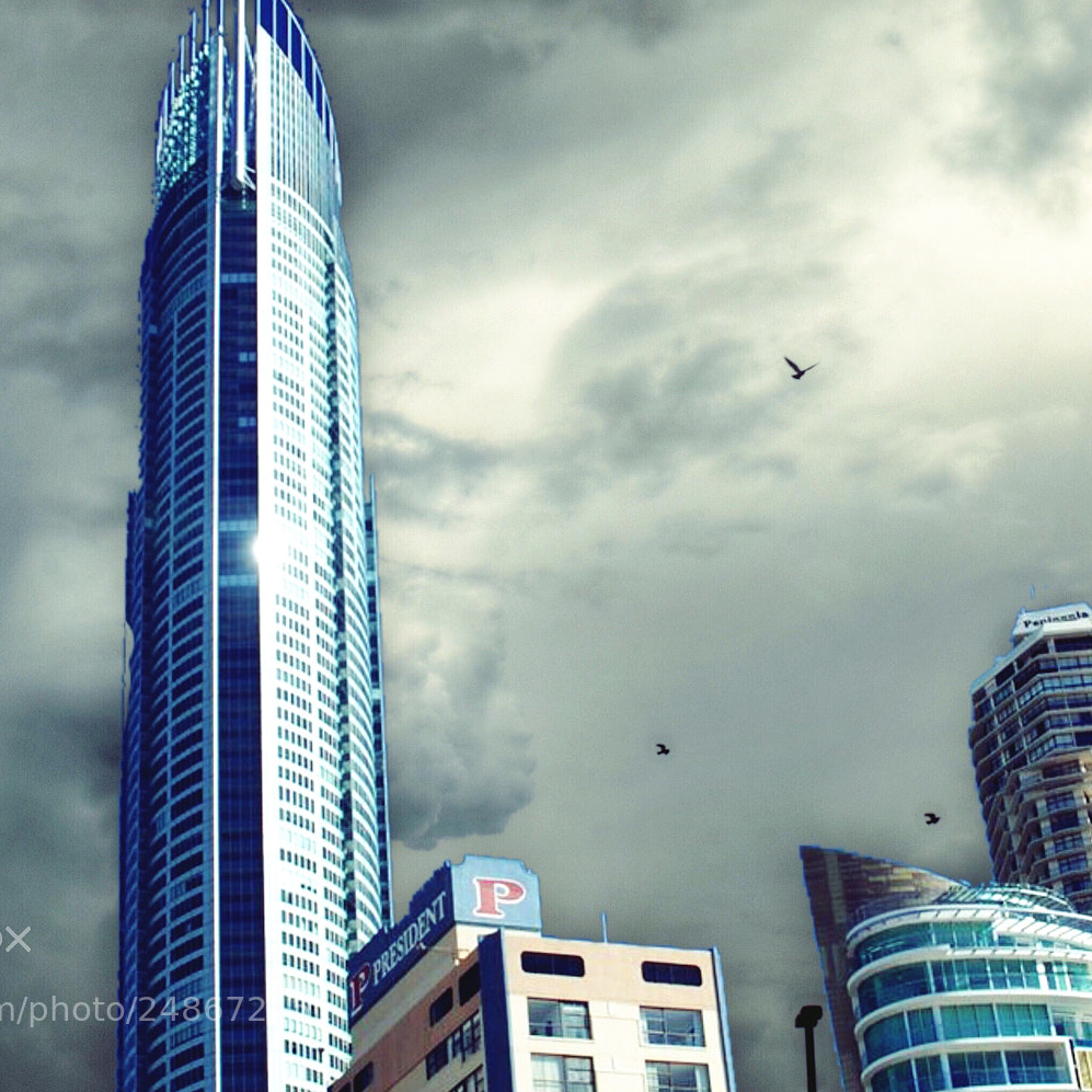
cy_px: 515
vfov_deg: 17.7
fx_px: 3498
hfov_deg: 17.7
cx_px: 635
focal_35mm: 98
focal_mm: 48
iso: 100
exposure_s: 1/320
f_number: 9
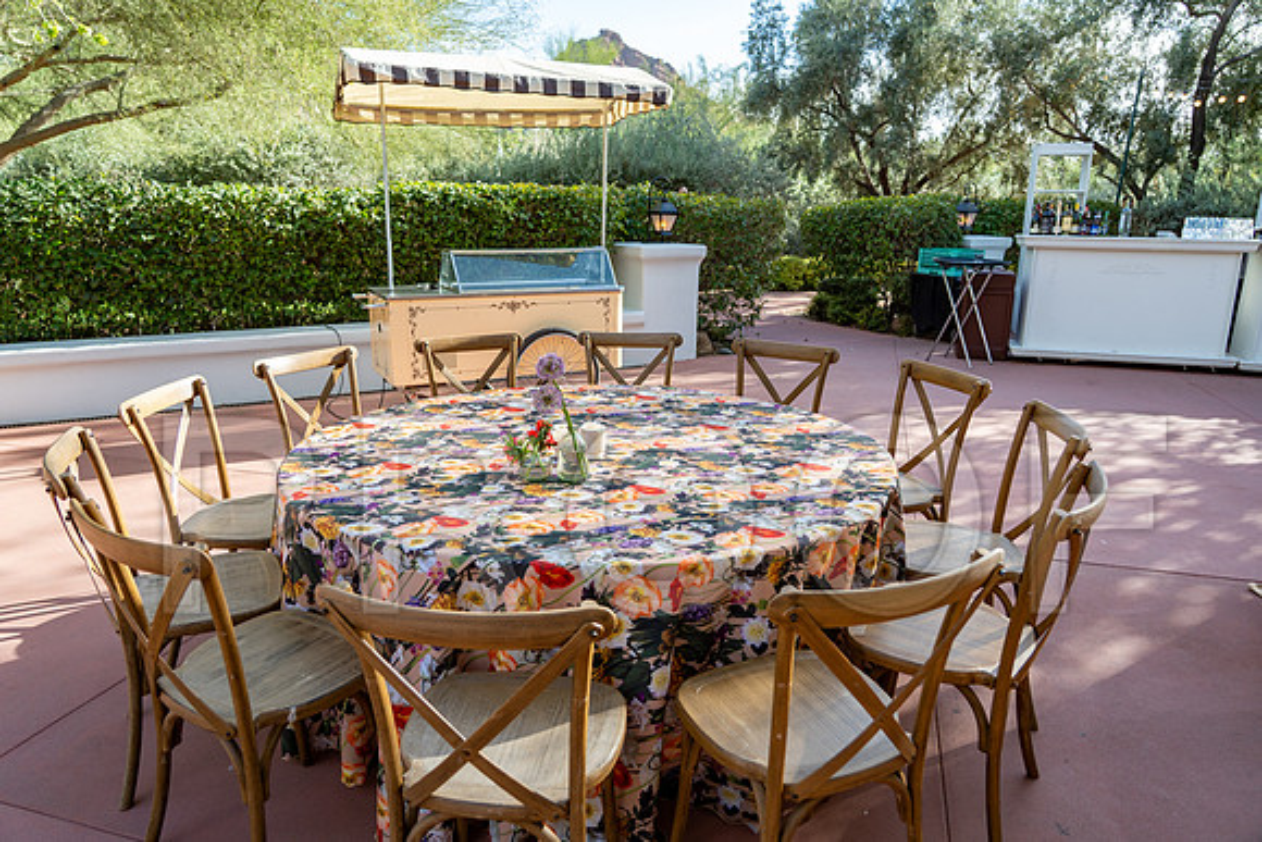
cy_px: 421
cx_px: 631
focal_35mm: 24
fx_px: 841
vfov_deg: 53.2
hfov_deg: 73.7
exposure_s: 1/400
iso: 200
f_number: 4
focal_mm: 24
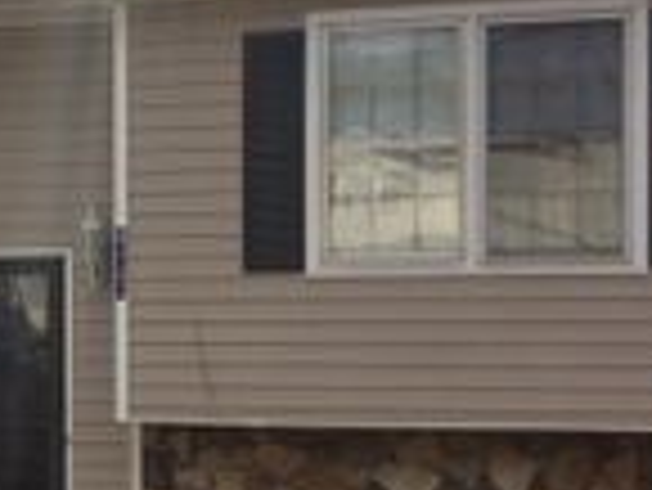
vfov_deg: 13.4
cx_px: -171
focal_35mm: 110
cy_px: 348
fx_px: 2074
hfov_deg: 16.9
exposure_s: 1/773
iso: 32
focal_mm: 3.3
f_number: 2.4
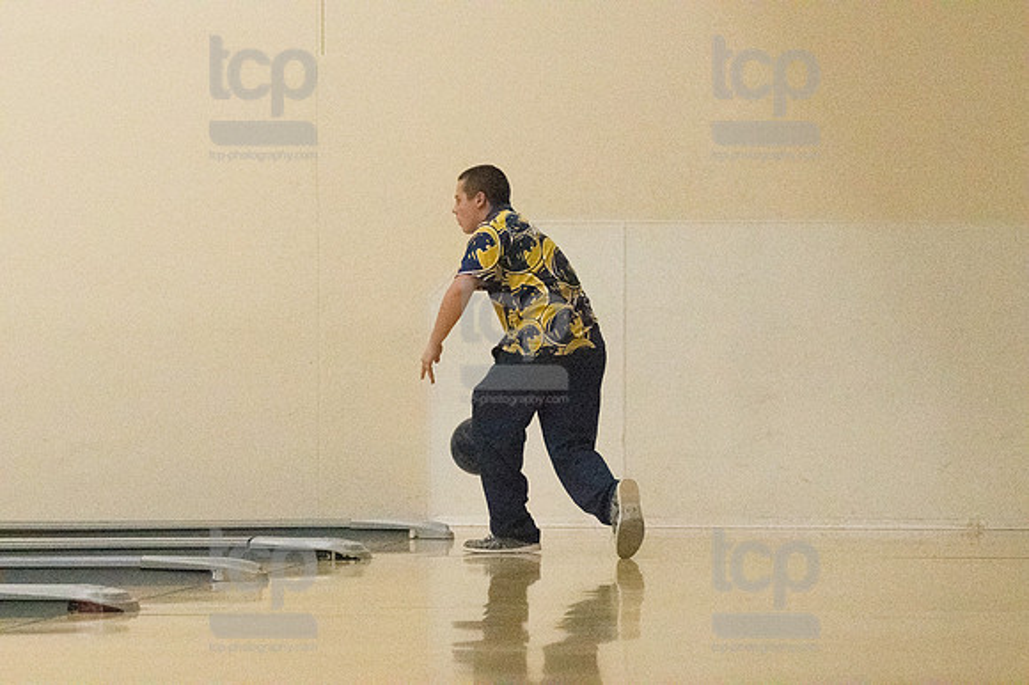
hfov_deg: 12.5
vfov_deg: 8.3
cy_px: 342
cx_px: 514
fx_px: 4713
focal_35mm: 165
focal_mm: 110
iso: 10000
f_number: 4.5
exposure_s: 1/1250
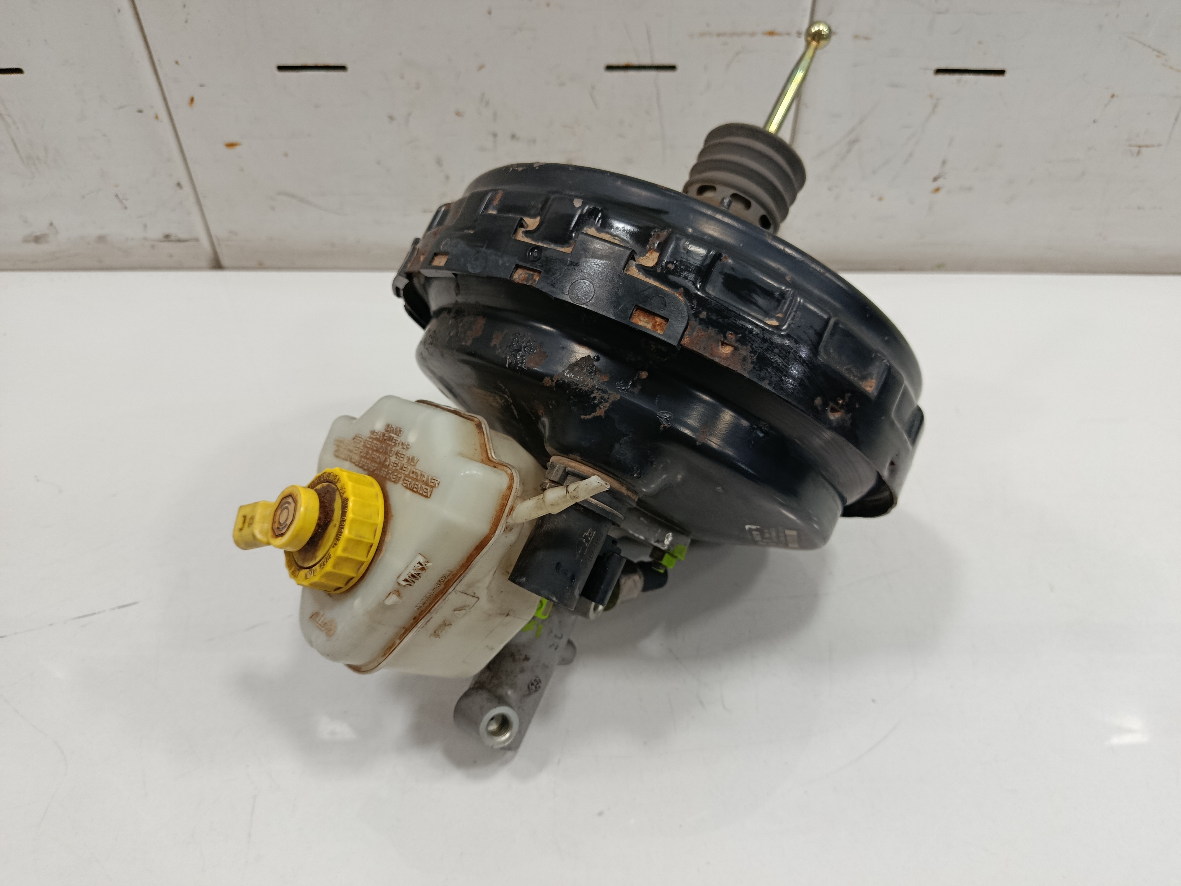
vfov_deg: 56.8
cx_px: 590
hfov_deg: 71.6
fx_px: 819
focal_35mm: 24
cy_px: 443
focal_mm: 5.24
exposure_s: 1/100
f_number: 1.7
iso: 1126
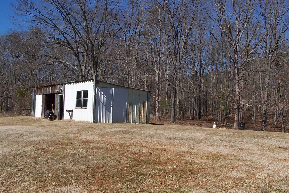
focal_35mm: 42
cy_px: 101
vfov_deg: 31.9
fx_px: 337
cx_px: 145
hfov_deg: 46.4
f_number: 5.6
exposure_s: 1/500
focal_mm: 6.3
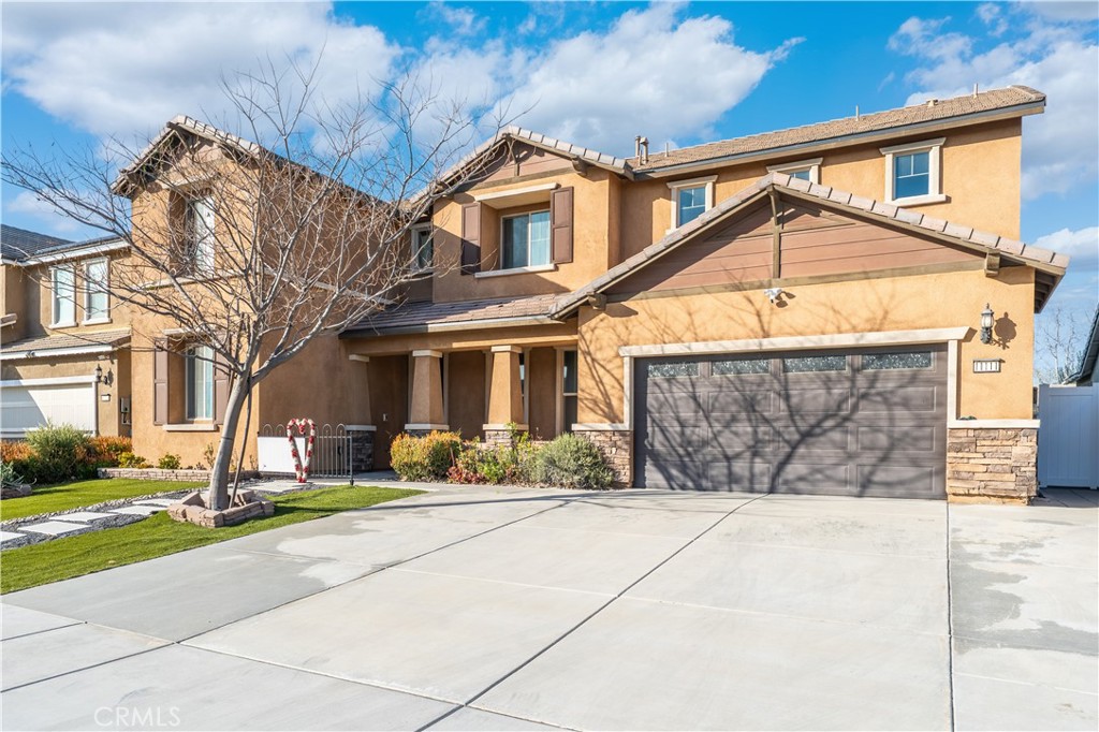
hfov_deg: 73.8
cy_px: 366
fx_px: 732
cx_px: 550
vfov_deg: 53.1
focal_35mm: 24
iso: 100
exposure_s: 1/3000
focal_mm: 24
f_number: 8
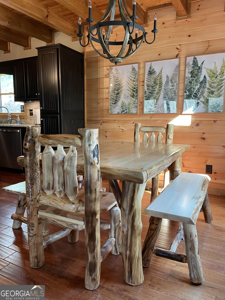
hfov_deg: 53.1
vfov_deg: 67.3
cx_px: 112
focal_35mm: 26
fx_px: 225
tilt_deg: -7.9
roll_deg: +0.4
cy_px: 150
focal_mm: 4.2
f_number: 1.6
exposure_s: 1/60
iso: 160
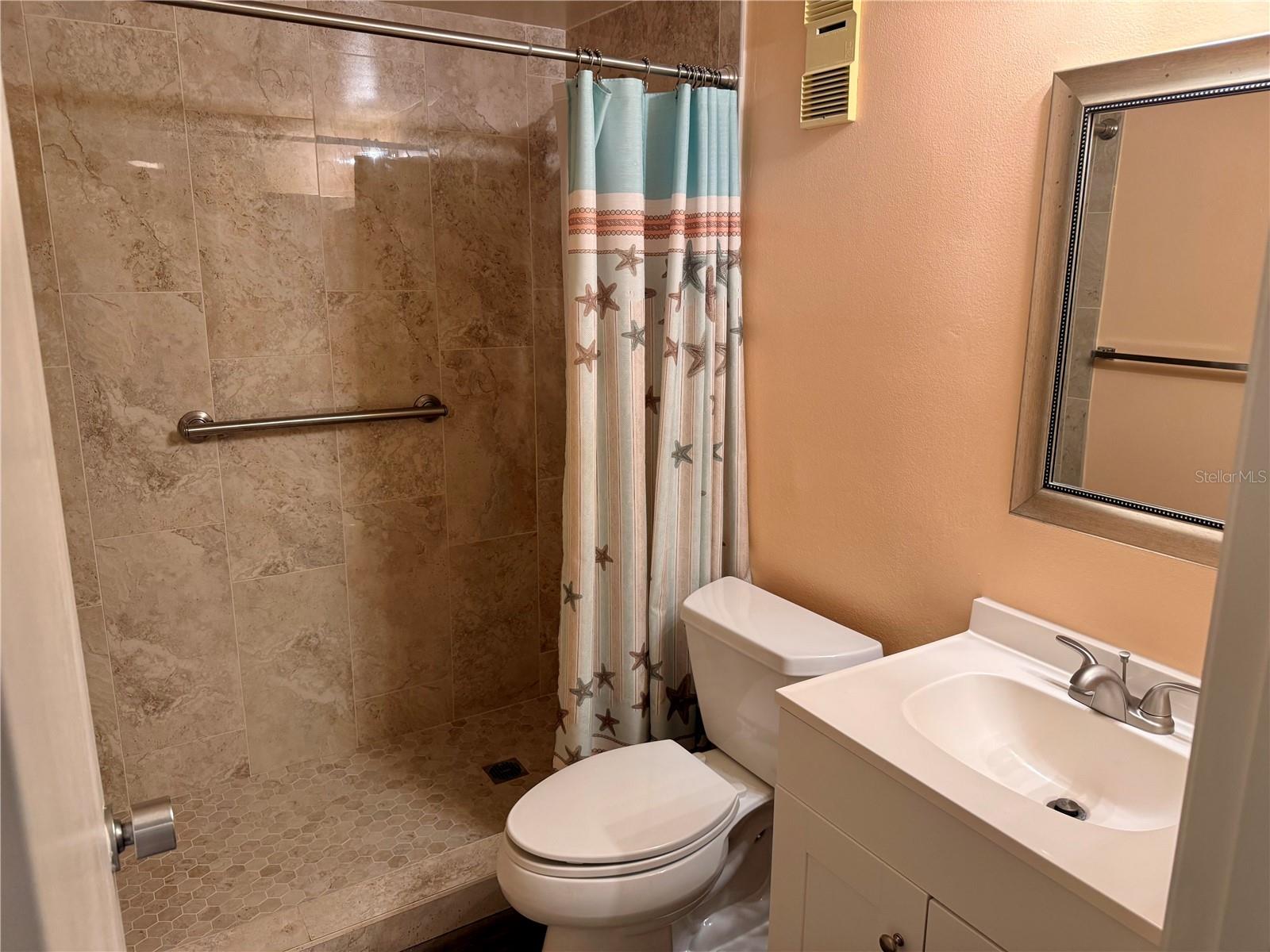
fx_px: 881
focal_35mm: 24
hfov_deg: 71.6
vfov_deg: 56.8
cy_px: 476
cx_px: 635
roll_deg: -0.7
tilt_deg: -12.1
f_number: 1.78
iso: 200
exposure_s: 1/120
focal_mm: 6.76
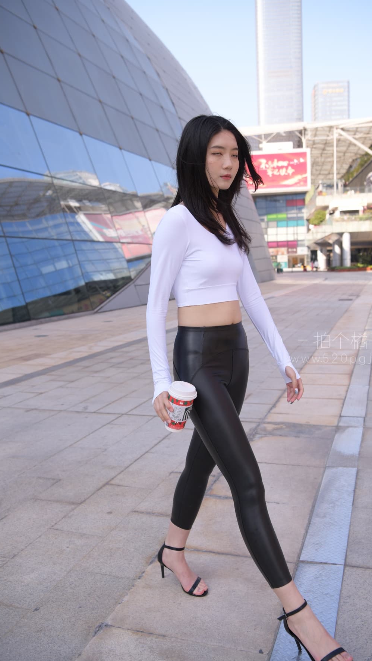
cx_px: 209
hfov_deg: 34.6
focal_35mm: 34
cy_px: 330
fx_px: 596
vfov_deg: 58.0
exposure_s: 1/640
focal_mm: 32
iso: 280
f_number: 4.5
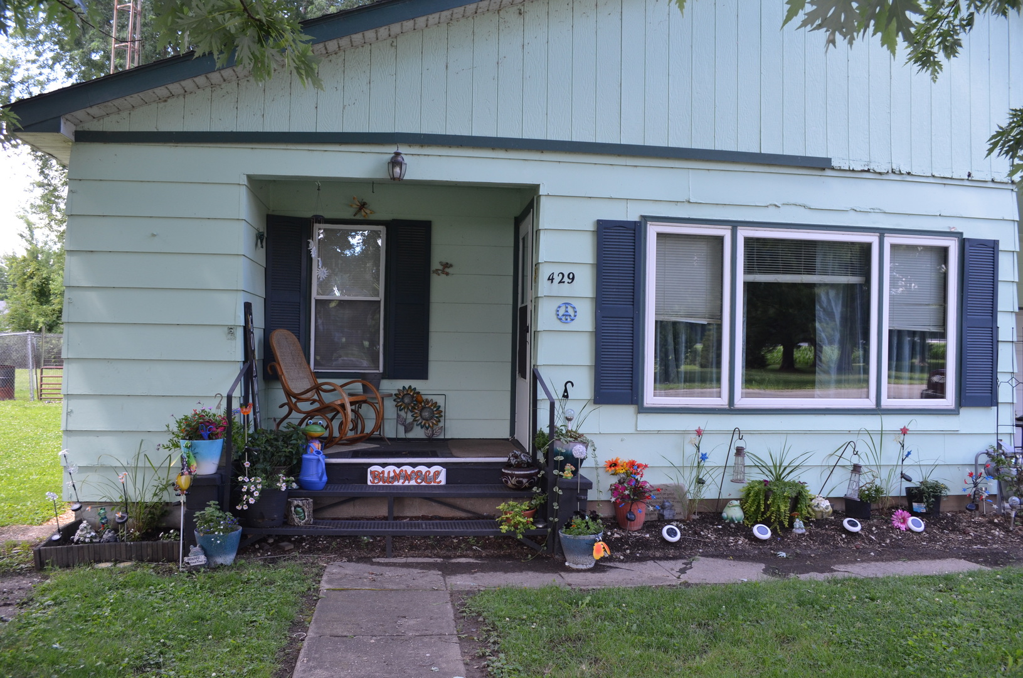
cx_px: 512
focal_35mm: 27
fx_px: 766
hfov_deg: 67.5
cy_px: 339
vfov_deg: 47.7
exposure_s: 1/125
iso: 360
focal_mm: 18
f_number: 5.6
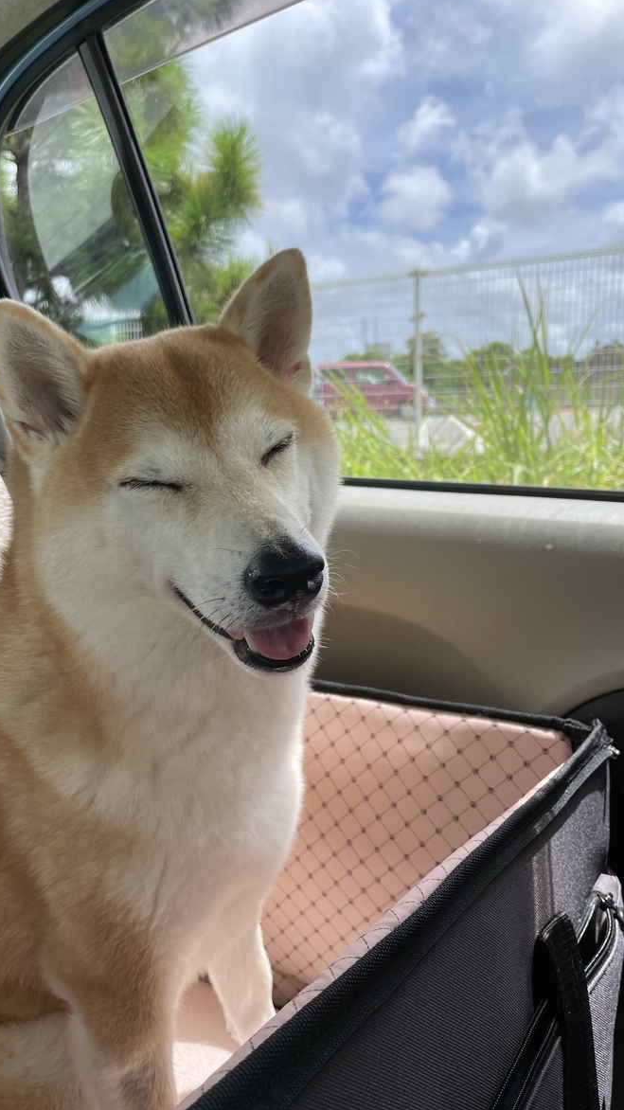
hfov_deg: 40.1
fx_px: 853
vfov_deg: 66.1
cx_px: 263
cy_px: 559
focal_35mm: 29
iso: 32
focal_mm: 4.2
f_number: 1.6
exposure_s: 1/518
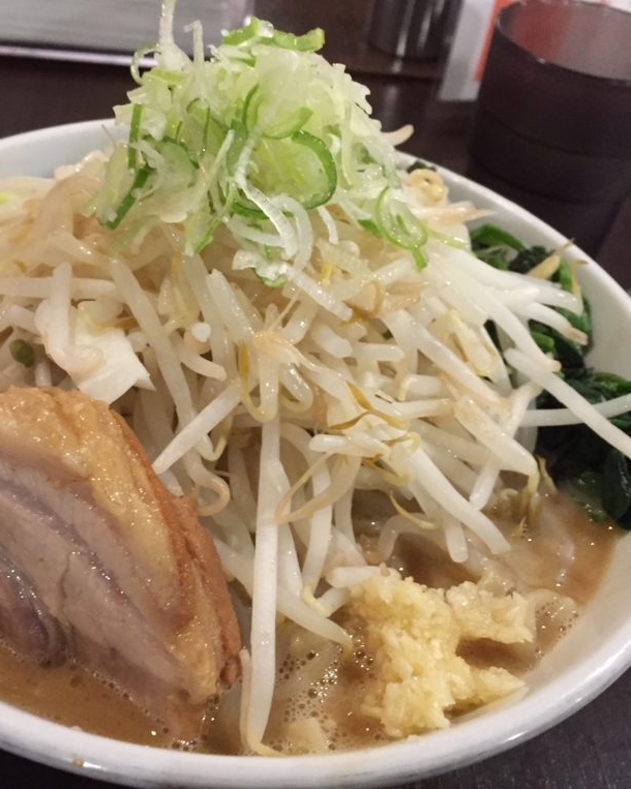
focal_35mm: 38
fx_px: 887
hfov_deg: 39.0
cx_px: 254
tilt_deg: -43.0
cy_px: 395
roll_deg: -9.2
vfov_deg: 47.9
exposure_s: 1/20
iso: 250
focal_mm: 4.15
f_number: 2.2
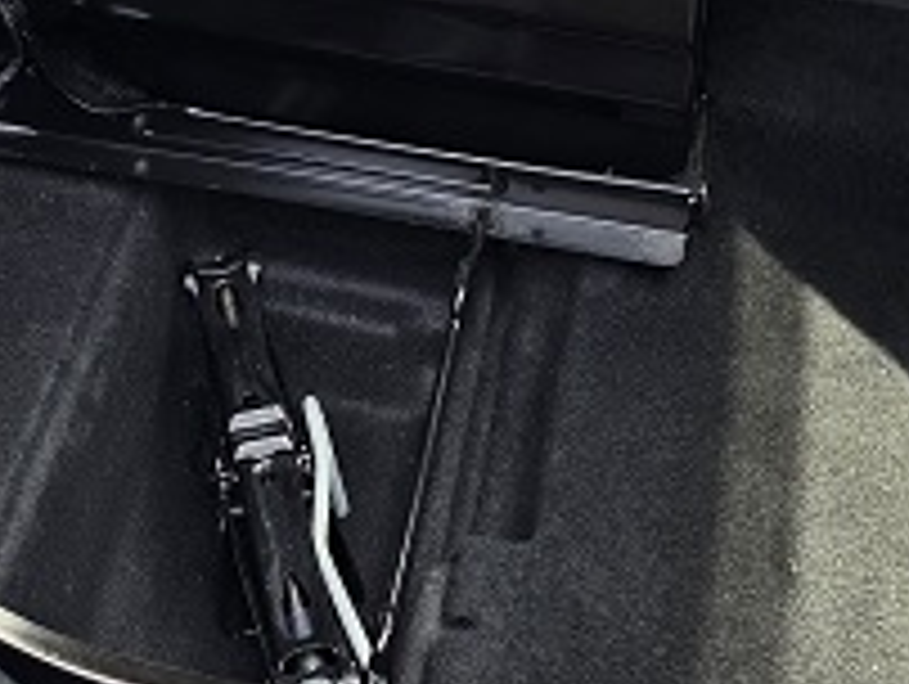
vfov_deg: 14.9
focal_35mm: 91
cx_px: 261
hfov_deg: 21.4
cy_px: -400
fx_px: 2392
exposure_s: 1/211
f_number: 1.4
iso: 10
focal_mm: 6.5
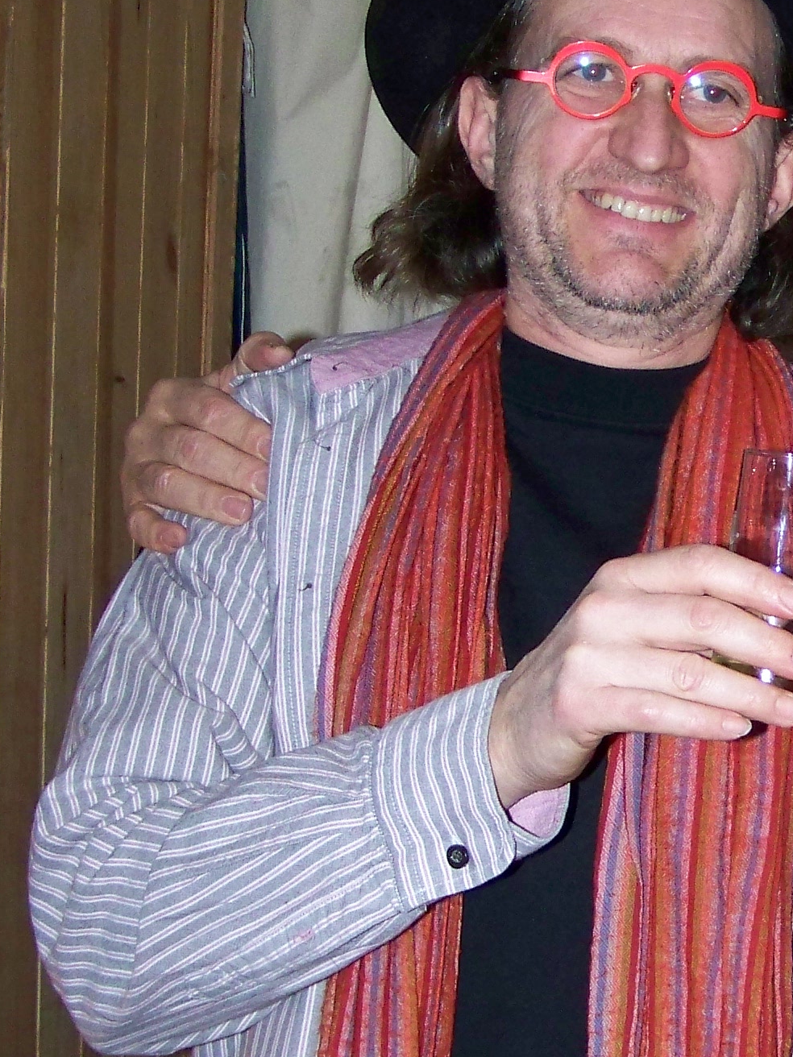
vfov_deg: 22.0
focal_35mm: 89
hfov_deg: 16.1
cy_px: 594
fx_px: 2718
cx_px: 857
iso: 200
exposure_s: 1/30
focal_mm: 6.3
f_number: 2.8
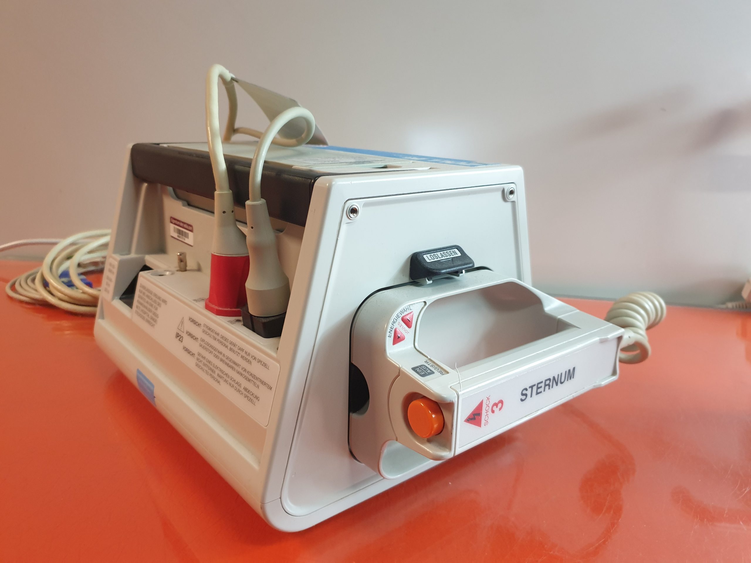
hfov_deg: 67.3
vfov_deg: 53.1
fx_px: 564
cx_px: 376
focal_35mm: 26
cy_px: 282
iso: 320
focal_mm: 4.3
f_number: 1.5
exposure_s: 1/50
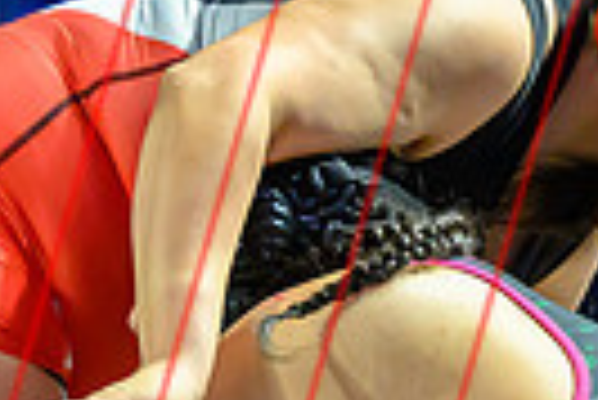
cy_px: 580
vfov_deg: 2.7
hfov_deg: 4.0
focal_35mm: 518
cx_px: 862
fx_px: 8614
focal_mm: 97
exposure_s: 1/800
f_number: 2.8
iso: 4000
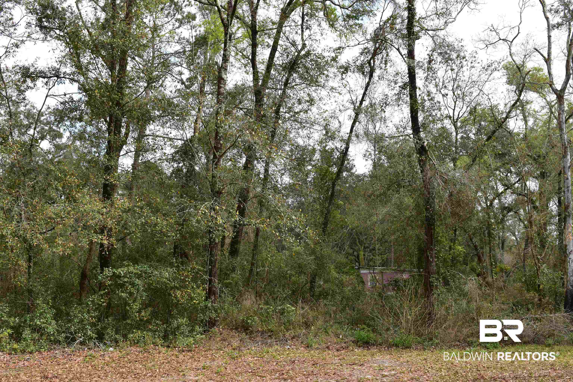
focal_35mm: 40
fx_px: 645
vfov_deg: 33.0
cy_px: 191
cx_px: 286
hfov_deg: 47.9
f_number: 10
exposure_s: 1/320
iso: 400
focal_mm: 27
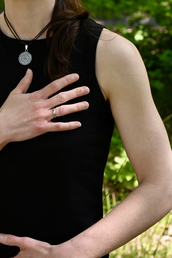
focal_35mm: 94
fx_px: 674
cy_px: 61
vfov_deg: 21.5
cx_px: 14
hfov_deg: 14.4
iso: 200
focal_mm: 44
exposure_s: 1/250
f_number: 5
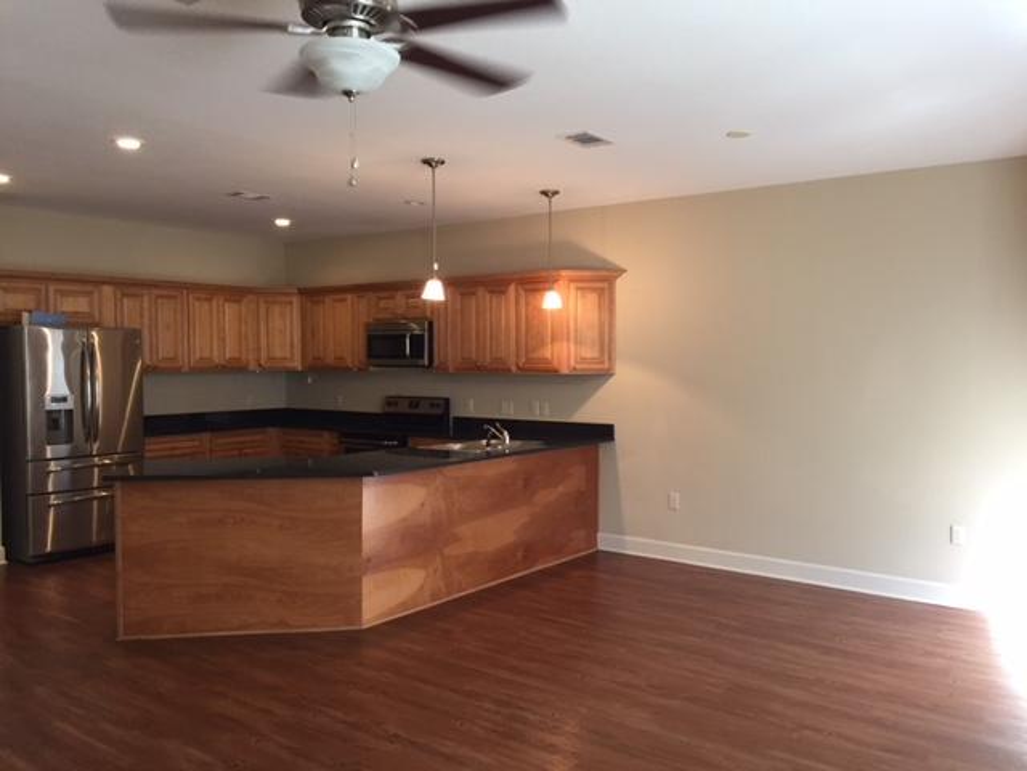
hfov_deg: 61.7
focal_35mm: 29
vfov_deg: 48.2
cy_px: 386
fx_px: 860
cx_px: 514
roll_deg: +0.0
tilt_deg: -1.7
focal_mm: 4.15
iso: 125
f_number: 2.2
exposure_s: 1/30
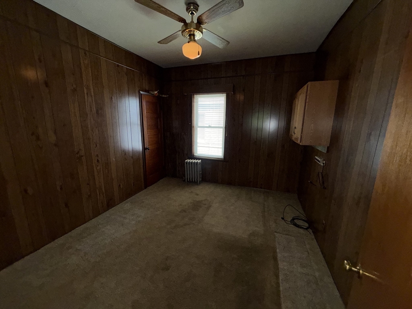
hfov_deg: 102.1
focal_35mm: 14
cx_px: 206
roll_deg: -1.2
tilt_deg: -10.9
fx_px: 167
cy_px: 154
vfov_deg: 85.7
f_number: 2.2
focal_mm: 2.22
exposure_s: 1/40
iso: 125
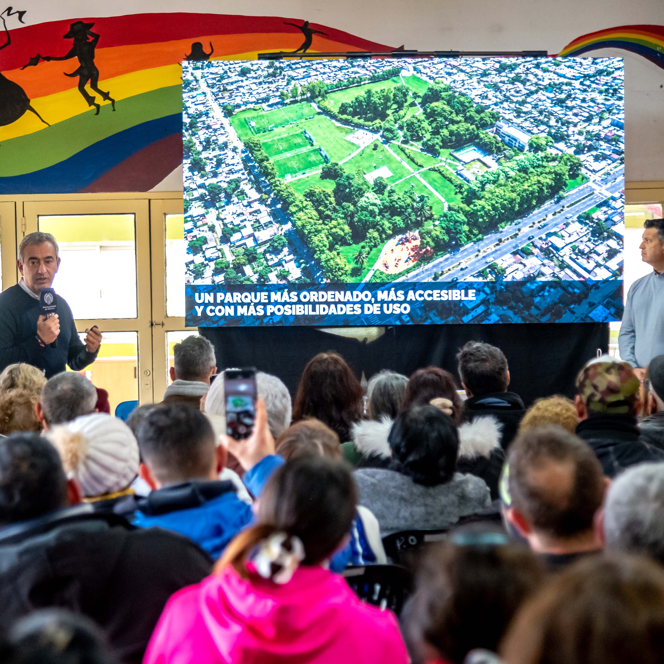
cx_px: 211
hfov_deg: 15.9
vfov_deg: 16.0
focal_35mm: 109
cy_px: 332
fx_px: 2365
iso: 4000
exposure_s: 1/125
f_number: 4
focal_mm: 85
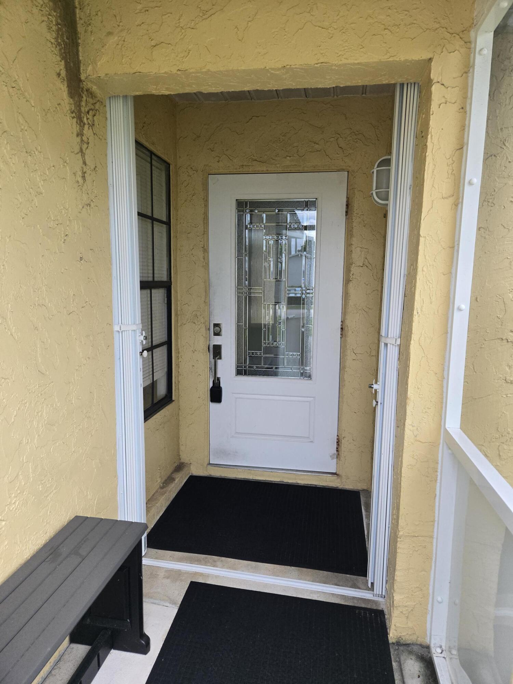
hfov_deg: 58.9
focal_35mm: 23
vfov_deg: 73.9
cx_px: 256
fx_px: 454
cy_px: 342
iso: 125
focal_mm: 5.4
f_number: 1.8
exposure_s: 1/508
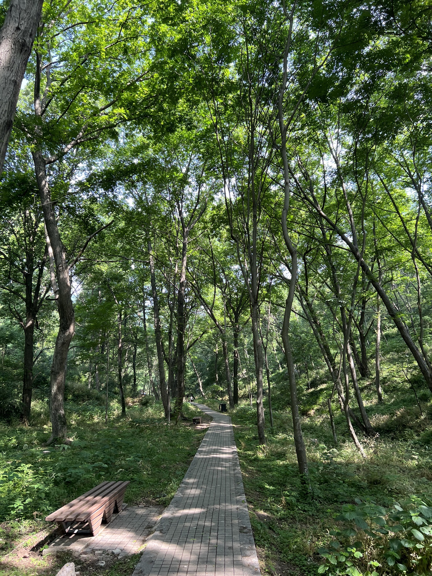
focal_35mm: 26
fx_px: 433
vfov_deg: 67.3
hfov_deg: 53.1
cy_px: 288
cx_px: 216
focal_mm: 5.7
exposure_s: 1/190
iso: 40
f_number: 1.5
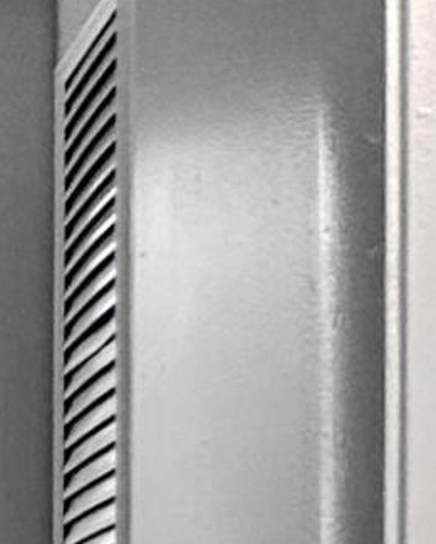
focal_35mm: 121
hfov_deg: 5.7
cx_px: -1949
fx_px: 1952
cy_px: 832
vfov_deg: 14.7
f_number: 2.2
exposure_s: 1/60
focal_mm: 2.22
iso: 160
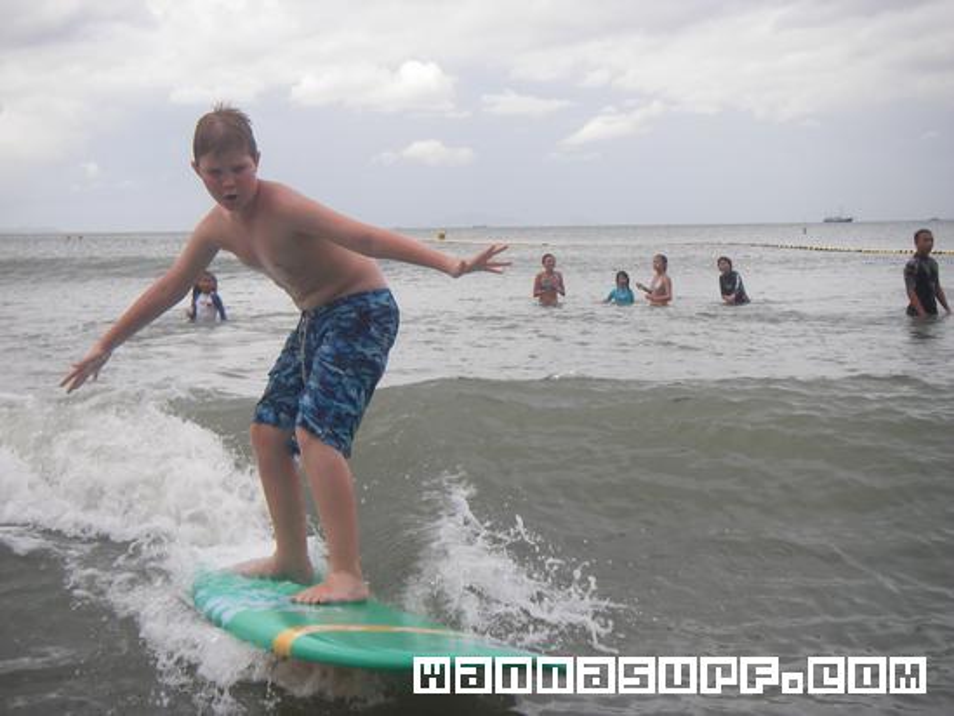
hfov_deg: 30.7
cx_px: 477
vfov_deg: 23.3
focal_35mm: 63
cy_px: 358
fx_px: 1737
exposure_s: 1/400
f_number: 3.7
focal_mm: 10.5
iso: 64
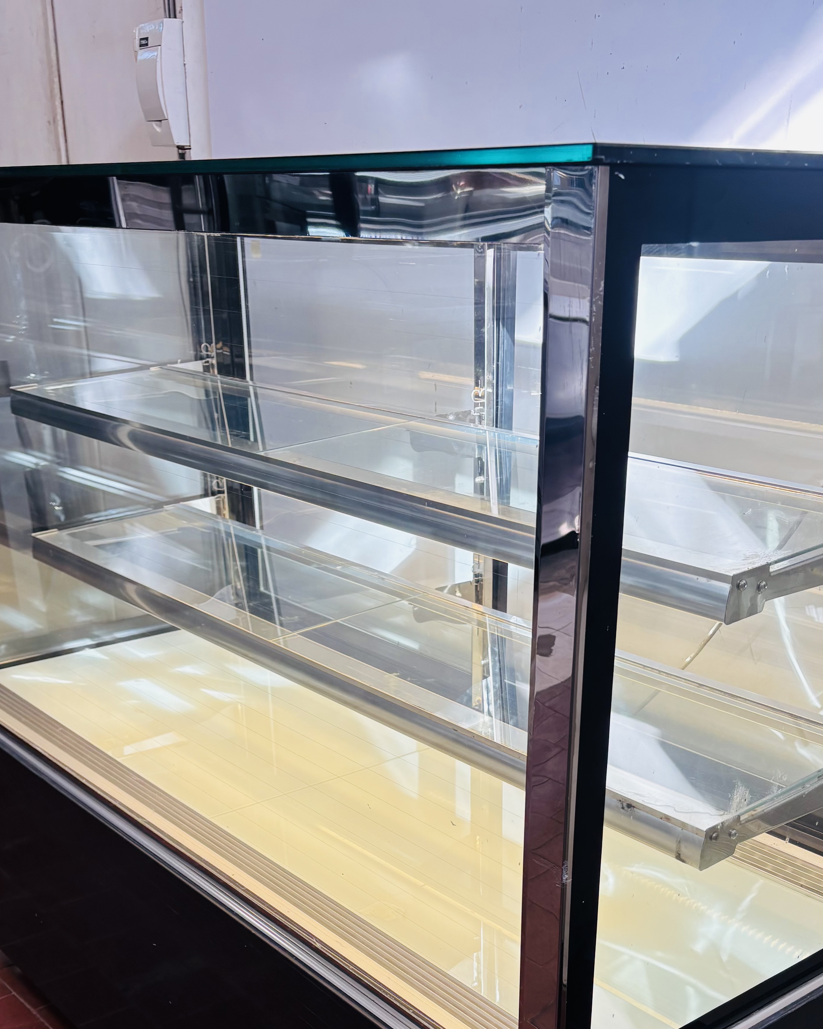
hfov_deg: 36.4
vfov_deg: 42.8
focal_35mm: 41
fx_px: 1249
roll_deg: -0.6
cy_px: 821
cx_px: 461
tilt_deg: -26.6
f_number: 1.6
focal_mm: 5.96
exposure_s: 1/121
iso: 32
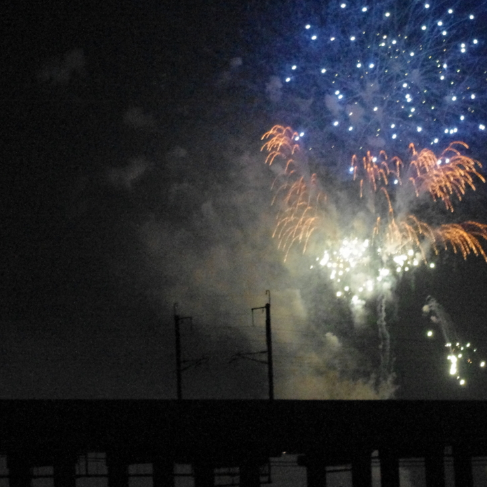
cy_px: 202
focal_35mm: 153
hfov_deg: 11.4
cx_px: 311
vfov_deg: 11.4
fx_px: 2435
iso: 6400
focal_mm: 55
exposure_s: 1/50
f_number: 5.6
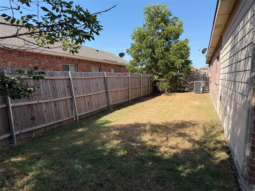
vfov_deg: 56.8
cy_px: 96
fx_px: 177
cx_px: 128
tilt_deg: -7.3
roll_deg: -0.9
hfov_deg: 71.6
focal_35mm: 24
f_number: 1.78
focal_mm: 6.76
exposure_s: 1/2370
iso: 80
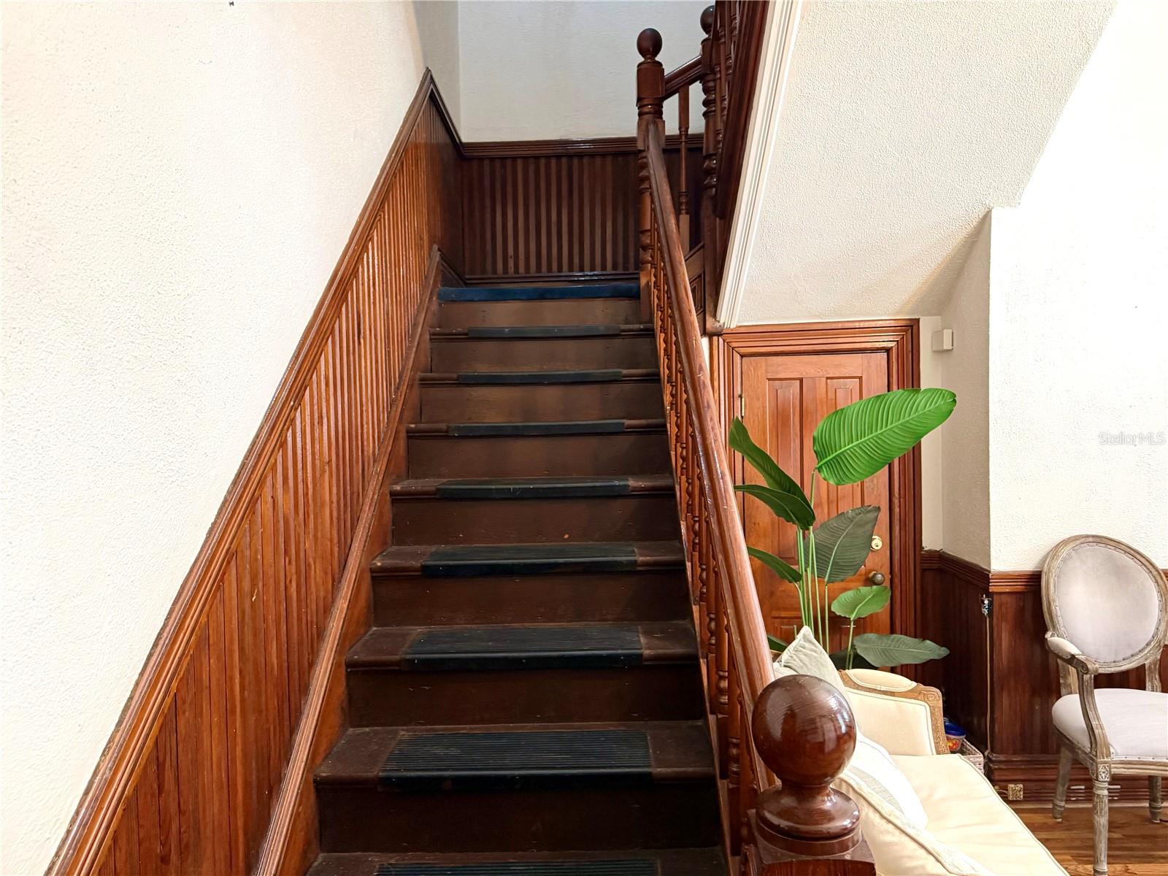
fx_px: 810
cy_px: 438
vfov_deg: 56.8
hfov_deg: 71.6
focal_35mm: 24
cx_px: 584
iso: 320
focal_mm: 6.76
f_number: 1.78
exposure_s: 1/60
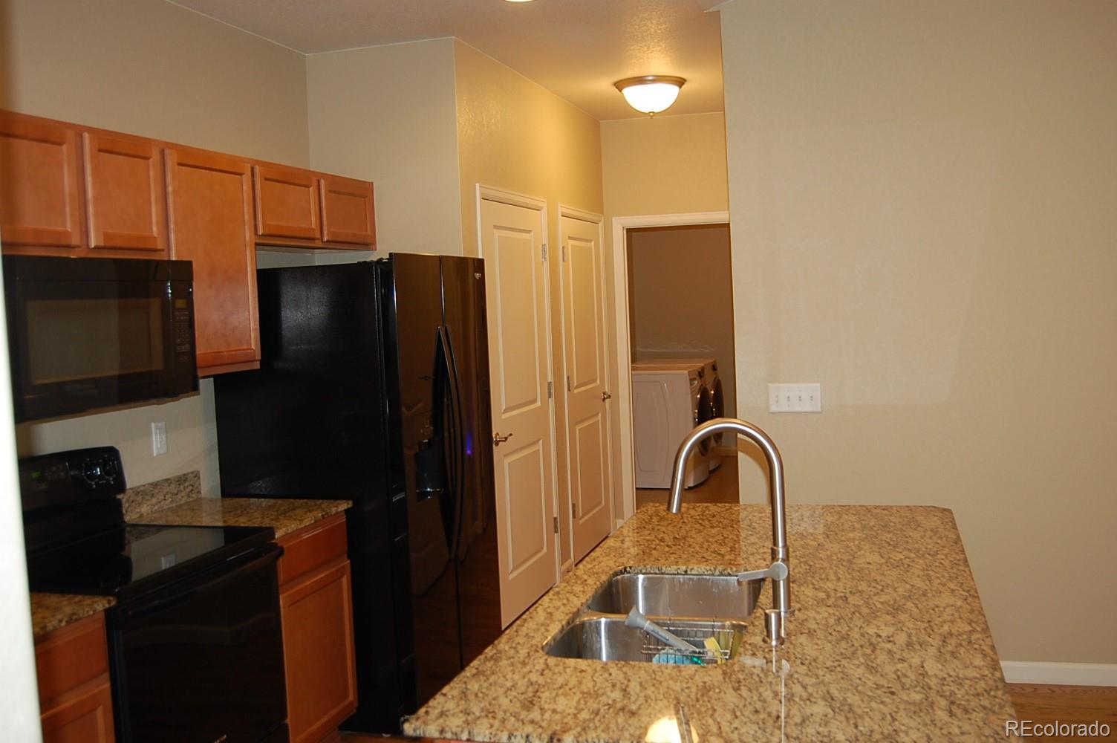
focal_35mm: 34
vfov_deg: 38.3
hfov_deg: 55.1
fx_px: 1069
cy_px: 372
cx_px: 558
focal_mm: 23
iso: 400
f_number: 3.8
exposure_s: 1/60
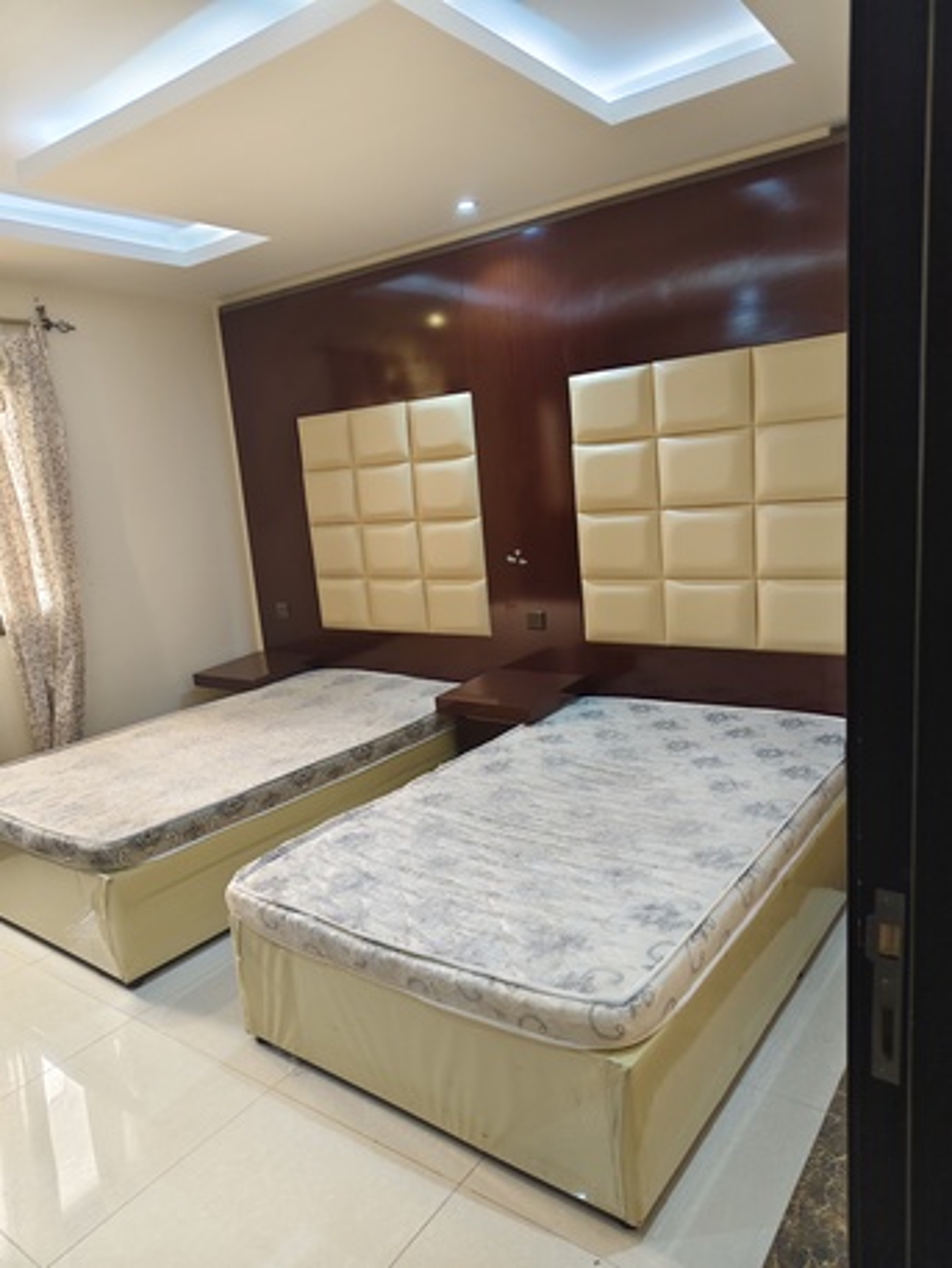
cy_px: 634
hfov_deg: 56.8
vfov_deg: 71.6
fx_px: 880
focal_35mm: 24
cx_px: 476
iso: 511
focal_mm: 5.56
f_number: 1.88
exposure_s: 1/60
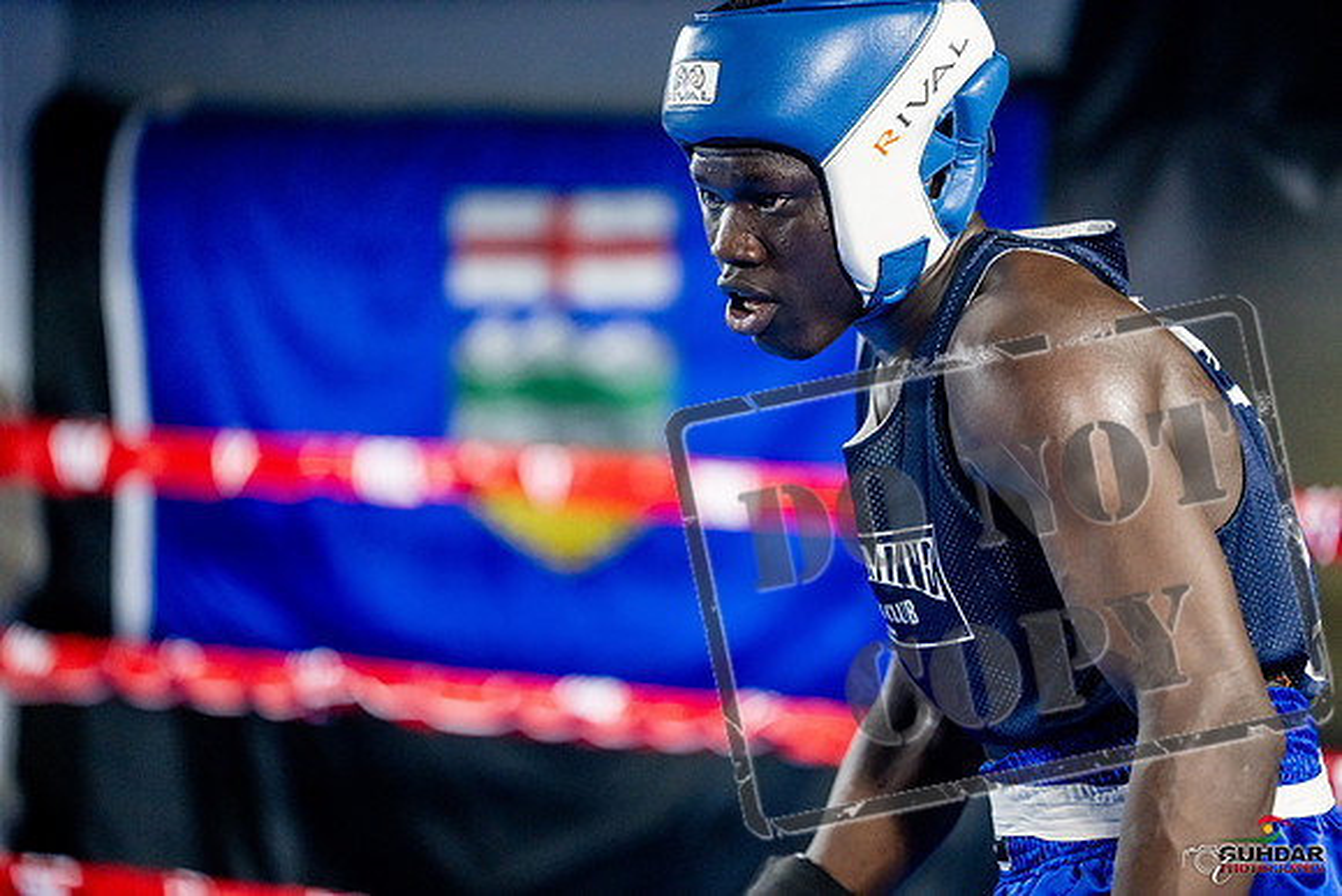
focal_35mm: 150
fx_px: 5593
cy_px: 448
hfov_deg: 13.7
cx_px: 671
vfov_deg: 9.2
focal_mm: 150
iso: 4000
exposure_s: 1/800
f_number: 2
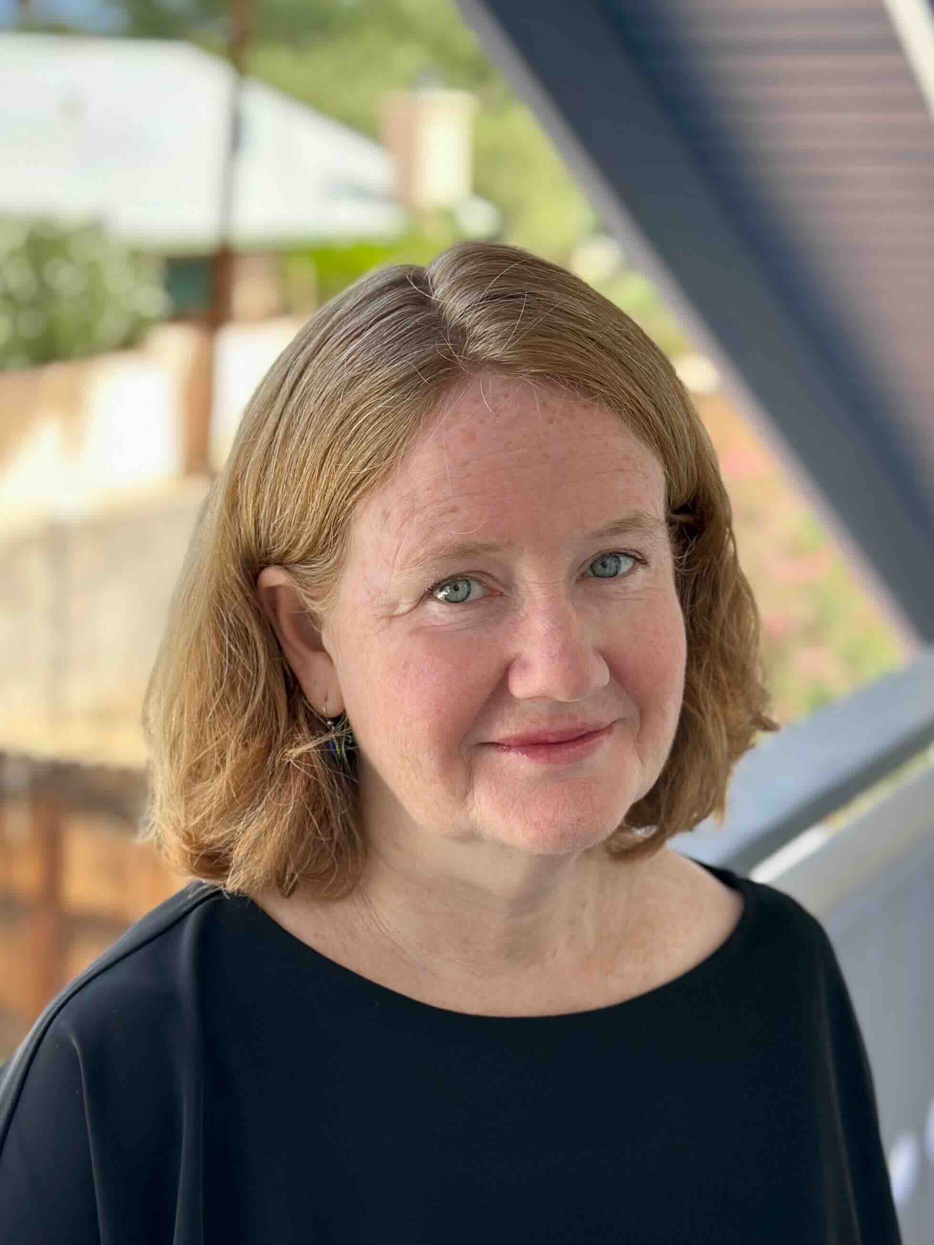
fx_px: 1727
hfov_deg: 30.3
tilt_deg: -10.6
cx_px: 467
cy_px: 622
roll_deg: -2.0
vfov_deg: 39.7
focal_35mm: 48
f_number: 1.78
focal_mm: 6.86
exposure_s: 1/1000
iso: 80
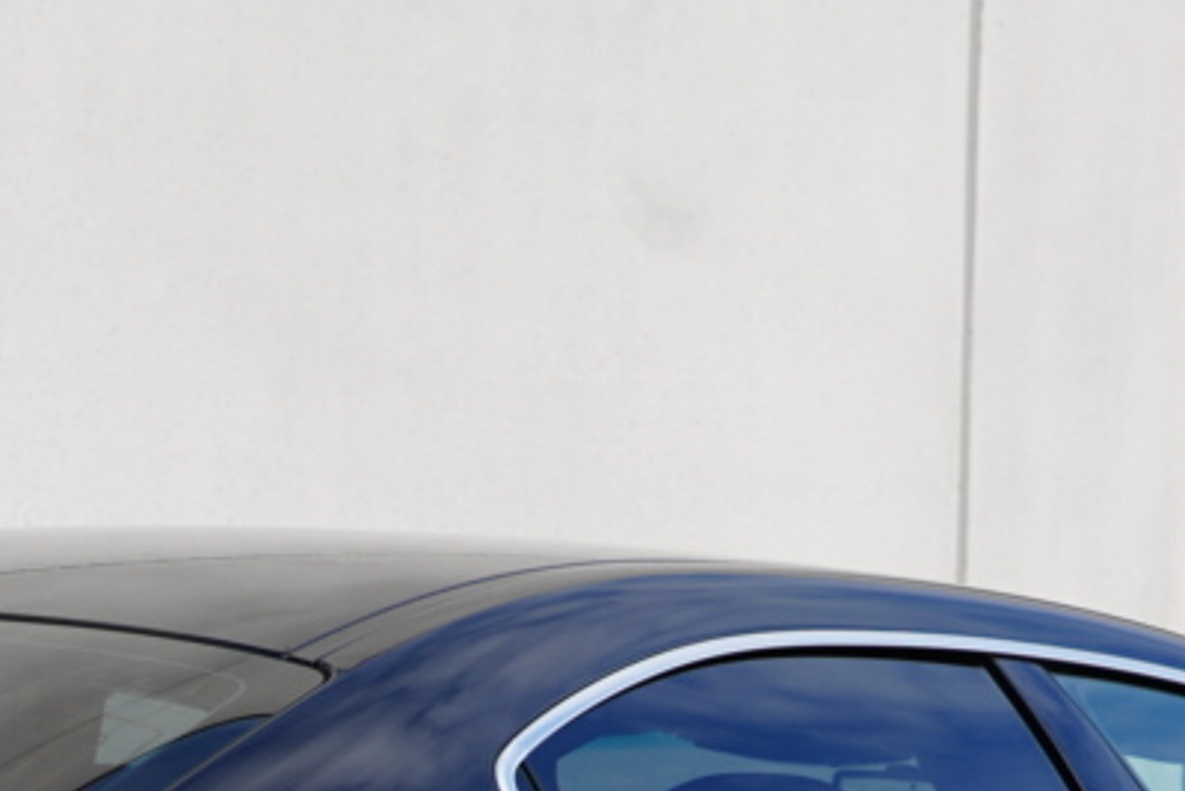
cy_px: 1502
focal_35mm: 190
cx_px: 246
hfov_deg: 10.8
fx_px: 6256
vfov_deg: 7.0
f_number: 7.1
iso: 100
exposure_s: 1/160
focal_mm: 47
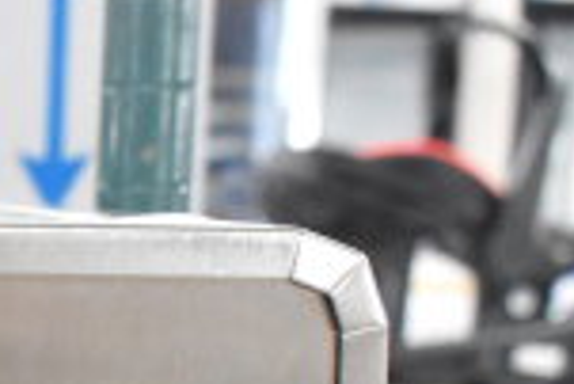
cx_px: -494
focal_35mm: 145
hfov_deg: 12.7
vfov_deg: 9.0
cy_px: 728
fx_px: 2314
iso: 6400
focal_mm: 24
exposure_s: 1/160
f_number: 6.3
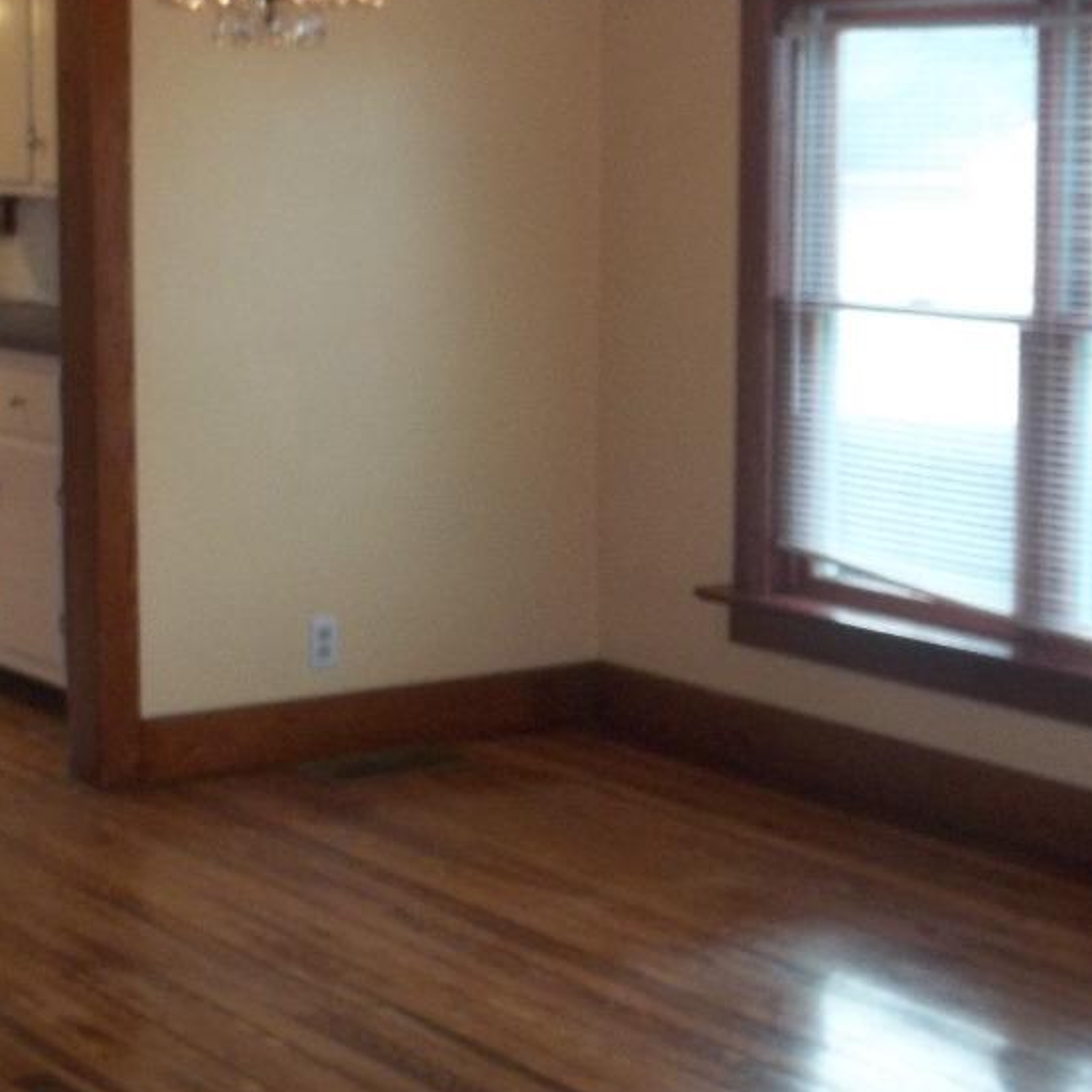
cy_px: 470
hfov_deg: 22.7
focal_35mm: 76
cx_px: 614
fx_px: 2712
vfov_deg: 22.7
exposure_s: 1/30
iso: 160
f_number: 3.3
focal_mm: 5.9
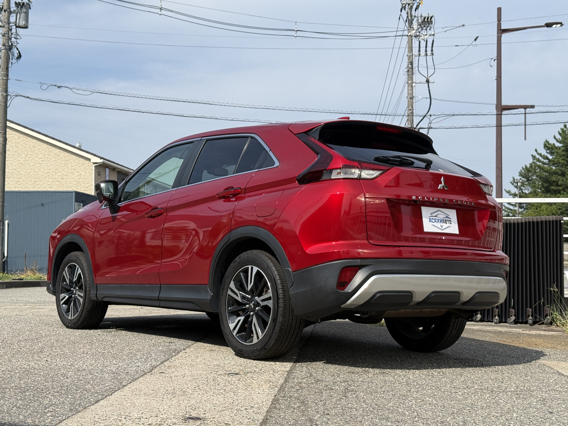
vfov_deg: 30.3
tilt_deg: +3.9
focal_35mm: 48
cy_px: 213
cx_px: 284
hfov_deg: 39.7
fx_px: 788
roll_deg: +0.2
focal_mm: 6.76
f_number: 1.78
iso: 64
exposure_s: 1/4878
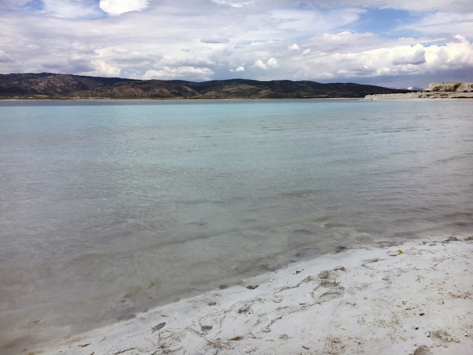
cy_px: 178
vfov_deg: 48.2
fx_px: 396
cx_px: 236
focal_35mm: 29
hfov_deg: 61.7
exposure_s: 1/3497
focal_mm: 4.15
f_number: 2.2
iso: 25
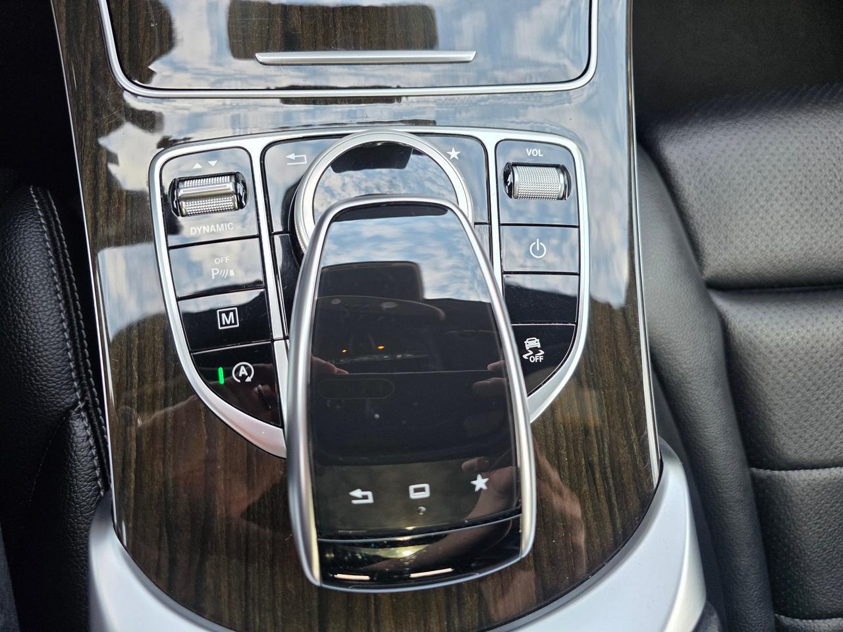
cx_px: 422
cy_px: 316
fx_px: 560
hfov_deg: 73.9
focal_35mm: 23
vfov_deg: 58.9
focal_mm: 6.3
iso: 100
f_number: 1.7
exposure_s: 1/180
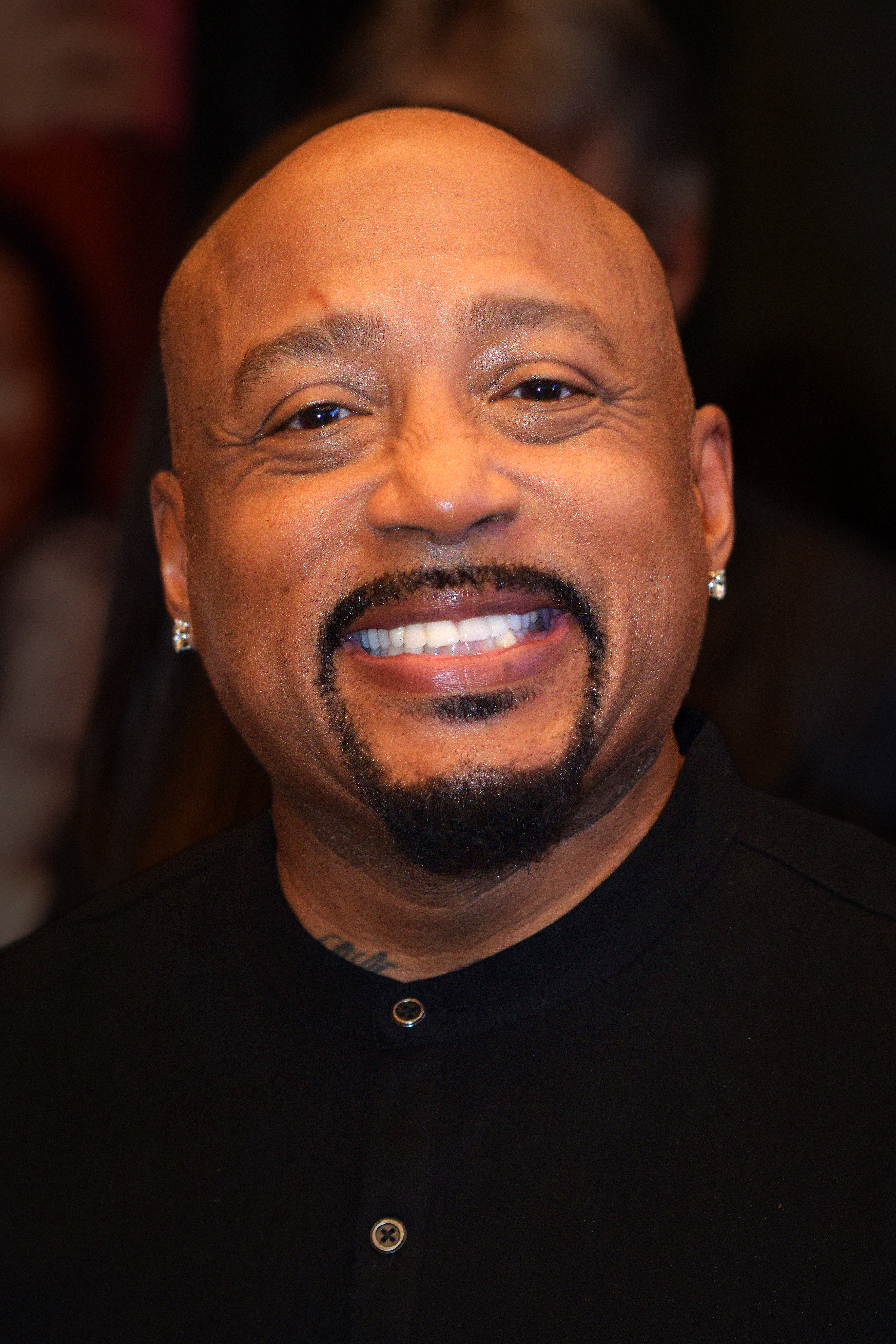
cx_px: 448
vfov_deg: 16.1
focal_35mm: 128
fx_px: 4760
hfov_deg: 10.8
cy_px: 672
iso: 800
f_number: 2.8
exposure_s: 1/60
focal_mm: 85
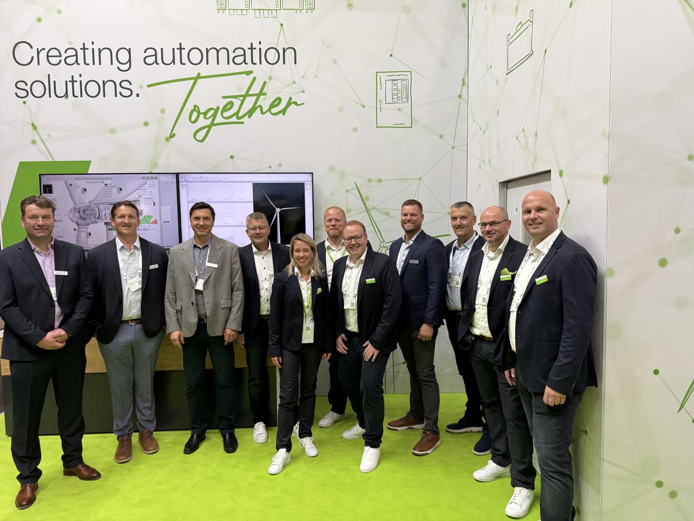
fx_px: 481
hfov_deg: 71.6
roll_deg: +1.2
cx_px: 347
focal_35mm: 24
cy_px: 260
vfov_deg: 56.8
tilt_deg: -4.2
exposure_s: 1/127
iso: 50
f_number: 1.78
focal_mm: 6.76
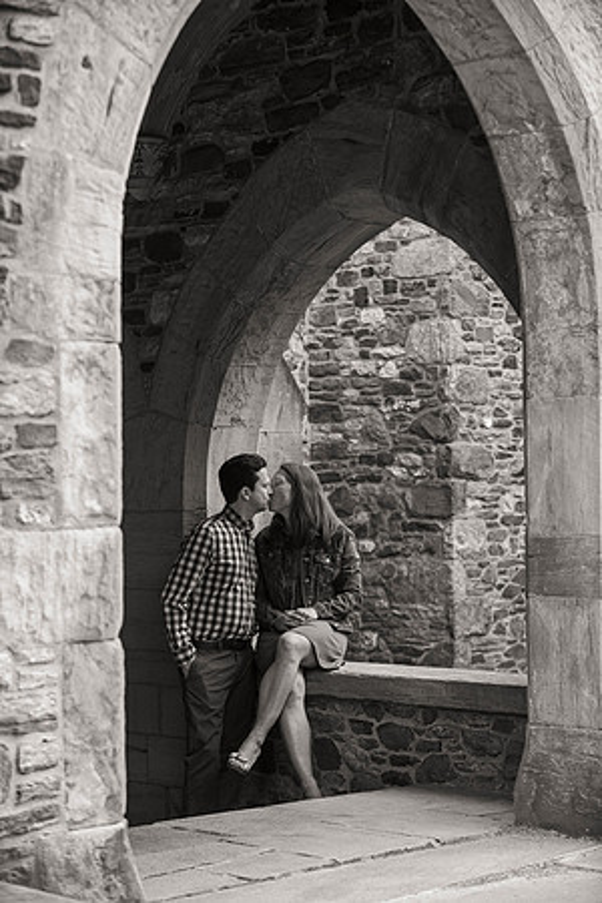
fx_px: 1956
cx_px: 301
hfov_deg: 17.5
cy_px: 452
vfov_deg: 26.0
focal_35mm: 78
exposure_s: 1/250
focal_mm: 78
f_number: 4
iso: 800
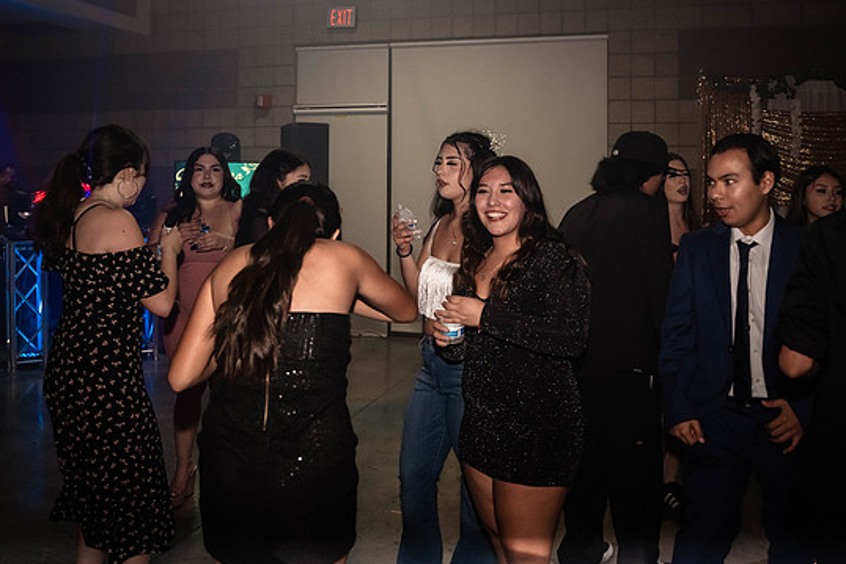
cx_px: 393
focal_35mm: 34
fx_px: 799
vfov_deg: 38.3
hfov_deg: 55.7
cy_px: 167
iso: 800
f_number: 2.8
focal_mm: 24
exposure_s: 1/250
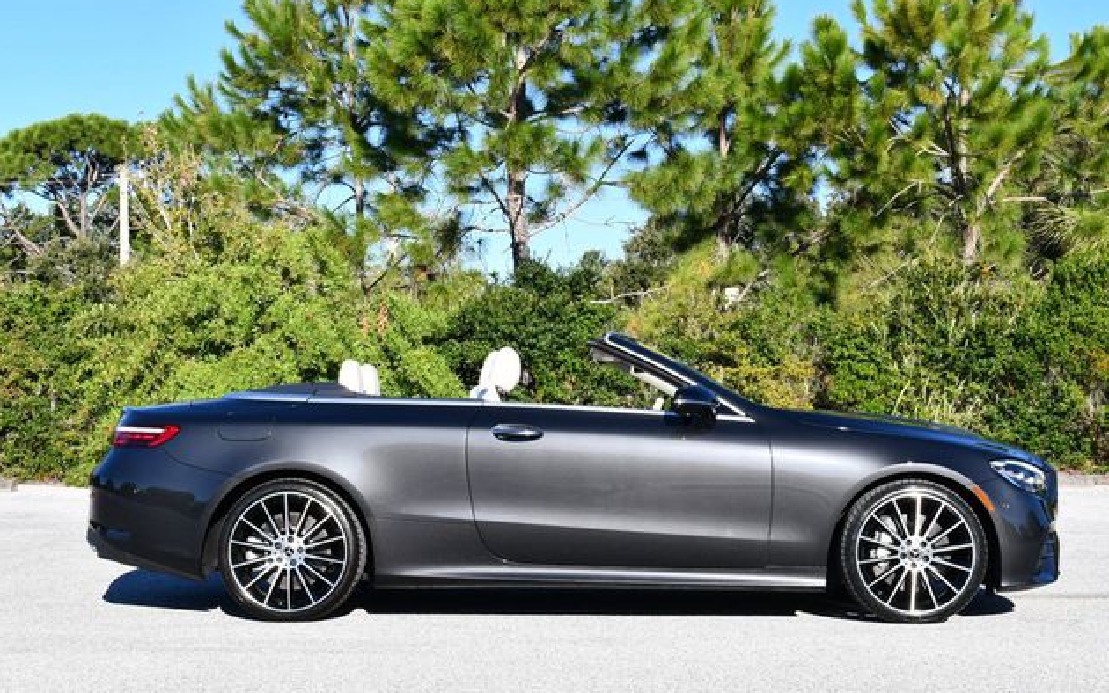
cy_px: 352
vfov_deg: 22.4
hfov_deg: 35.1
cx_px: 560
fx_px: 1753
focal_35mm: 58
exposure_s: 1/250
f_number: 8
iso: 180
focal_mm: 28
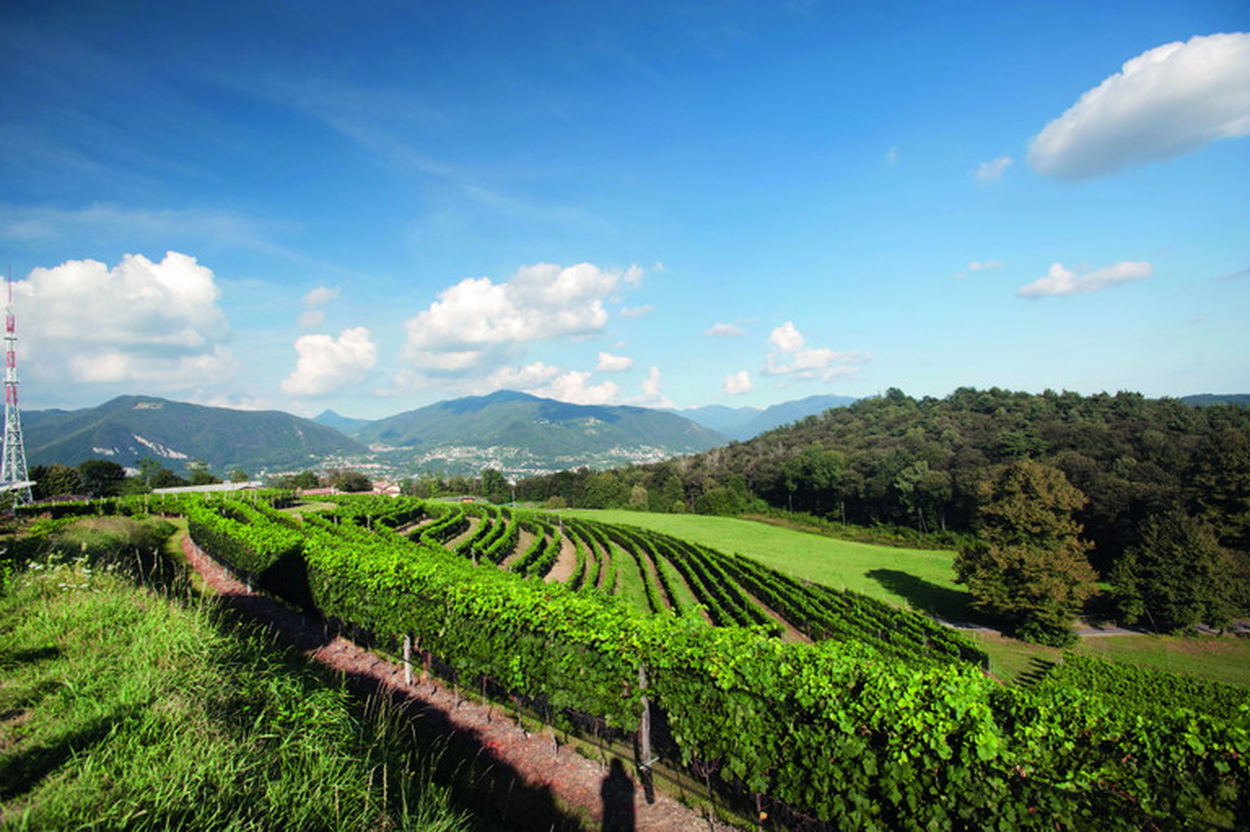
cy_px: 416
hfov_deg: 93.3
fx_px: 590
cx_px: 625
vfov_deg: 70.4
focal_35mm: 17
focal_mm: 17
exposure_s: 1/125
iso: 100
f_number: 5.6
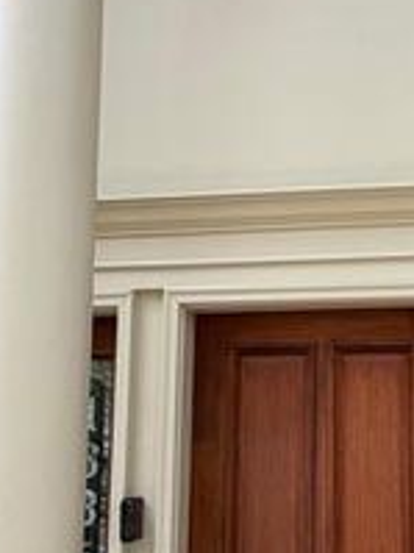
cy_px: 354
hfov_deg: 29.1
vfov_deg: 40.1
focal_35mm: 47
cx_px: 403
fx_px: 750
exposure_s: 1/211
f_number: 2.2
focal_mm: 2.22
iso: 40
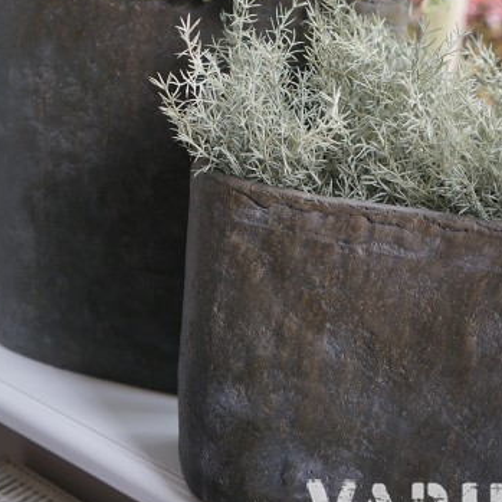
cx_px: 246
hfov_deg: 31.6
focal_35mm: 54
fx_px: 886
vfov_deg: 31.2
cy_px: 145
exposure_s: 1/60
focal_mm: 37
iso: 250
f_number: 4
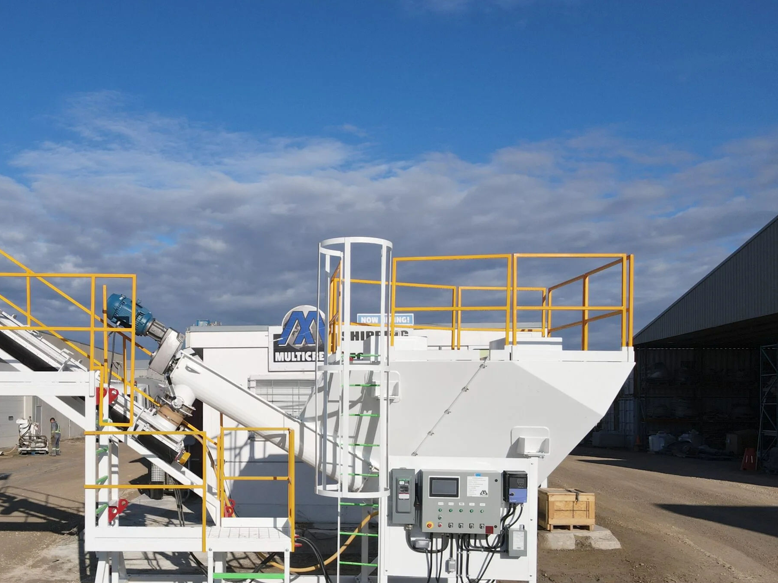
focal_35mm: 34
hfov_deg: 52.8
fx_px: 764
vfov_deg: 41.1
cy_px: 403
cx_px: 250
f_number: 2.8
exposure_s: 1/1250
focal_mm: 4.5
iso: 100
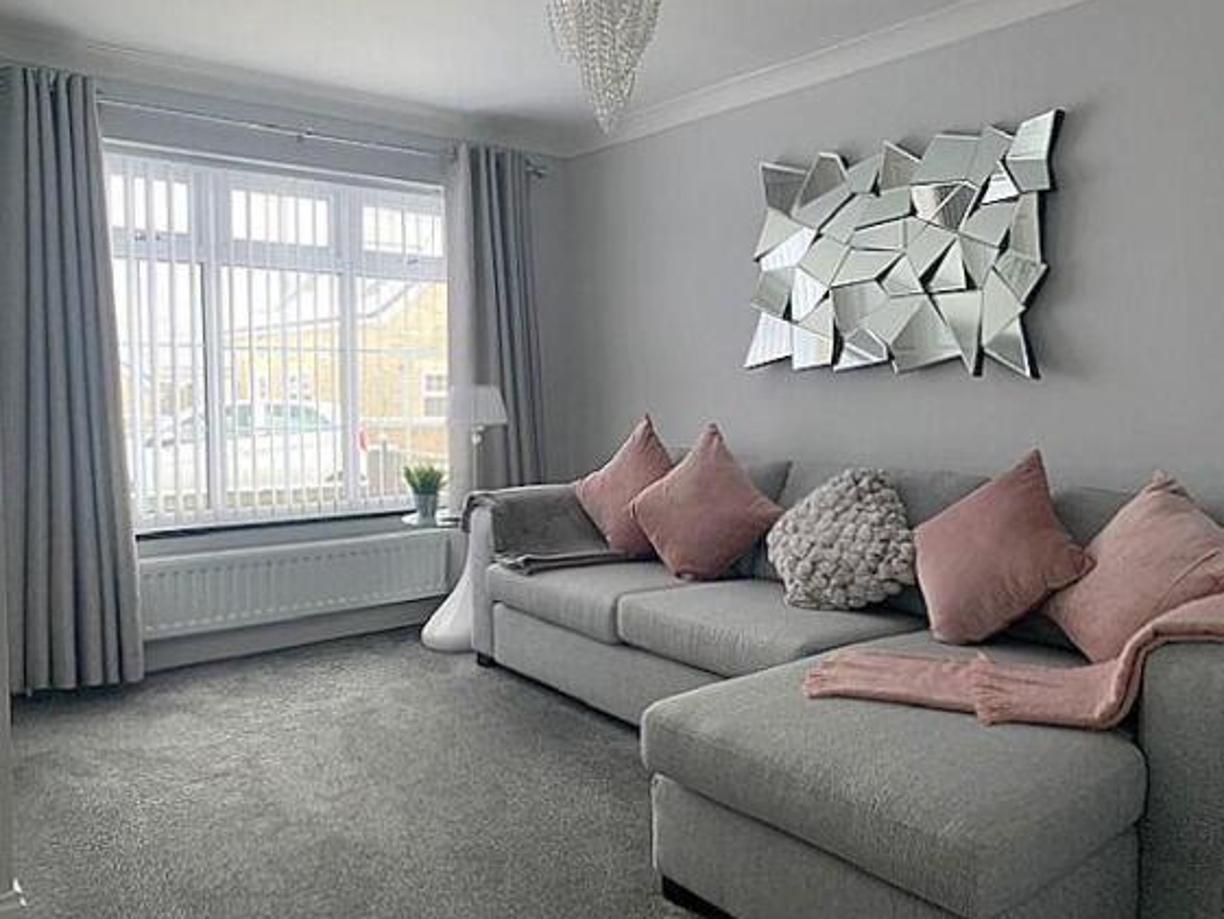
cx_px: 619
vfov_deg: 51.4
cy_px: 457
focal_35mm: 27
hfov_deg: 65.3
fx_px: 955
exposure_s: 1/84
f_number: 1.8
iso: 100
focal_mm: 4.25
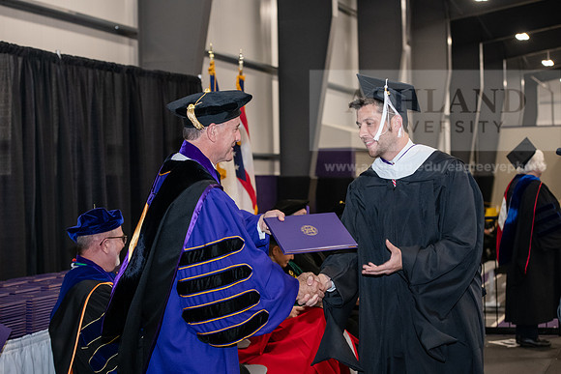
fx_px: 1091
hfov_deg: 28.8
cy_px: 187
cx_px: 280
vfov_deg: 19.5
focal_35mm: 70
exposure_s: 1/200
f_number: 5
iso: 2500
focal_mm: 70
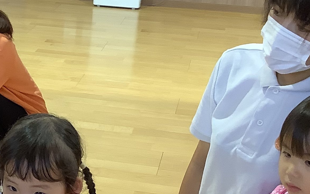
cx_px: 11
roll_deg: -0.8
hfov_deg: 21.9
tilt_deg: -28.4
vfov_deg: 13.8
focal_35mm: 92
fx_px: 777
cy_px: 237
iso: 100
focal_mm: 3.3
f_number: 2.4
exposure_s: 1/60
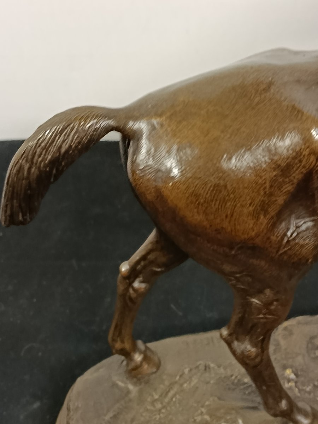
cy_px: 212
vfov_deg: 27.0
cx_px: 159
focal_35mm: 72
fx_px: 882
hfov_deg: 20.4
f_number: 1.7
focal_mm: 5.24
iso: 1156
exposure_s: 1/33.3
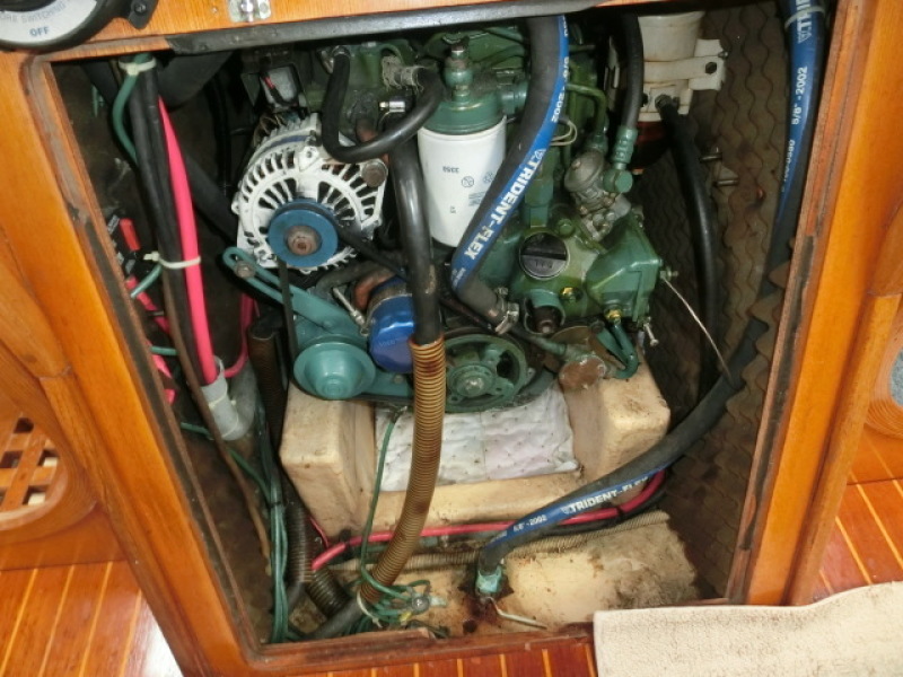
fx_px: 626
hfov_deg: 71.6
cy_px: 338
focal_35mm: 24
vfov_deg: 56.8
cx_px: 452
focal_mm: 4.24
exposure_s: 1/50
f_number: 3
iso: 400
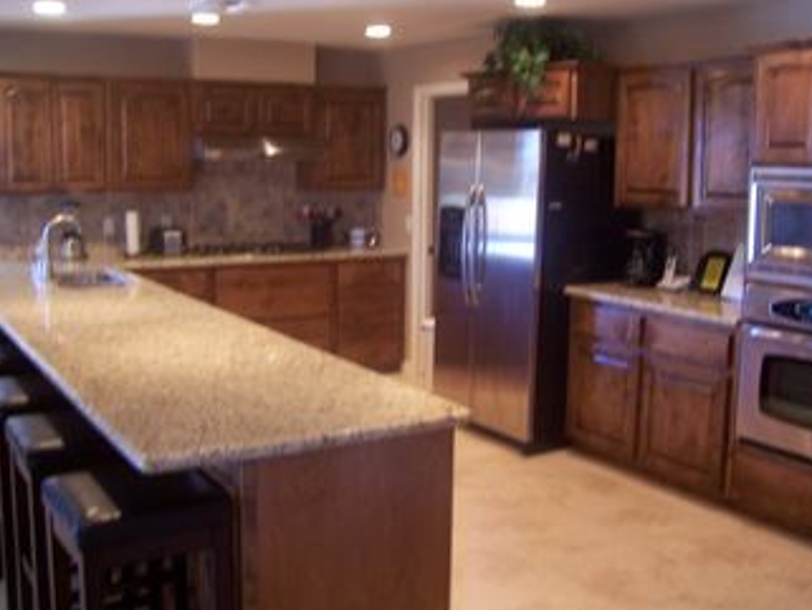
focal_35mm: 39
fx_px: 915
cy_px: 268
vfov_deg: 36.8
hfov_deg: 47.8
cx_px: 425
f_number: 2.7
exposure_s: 1/10
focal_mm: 5.6
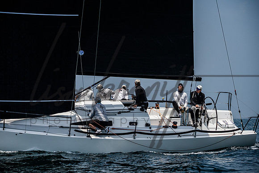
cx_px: 130
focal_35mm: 100
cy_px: 86
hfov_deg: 20.4
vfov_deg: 13.7
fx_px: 720
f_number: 5.6
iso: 400
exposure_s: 1/6400
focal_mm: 100
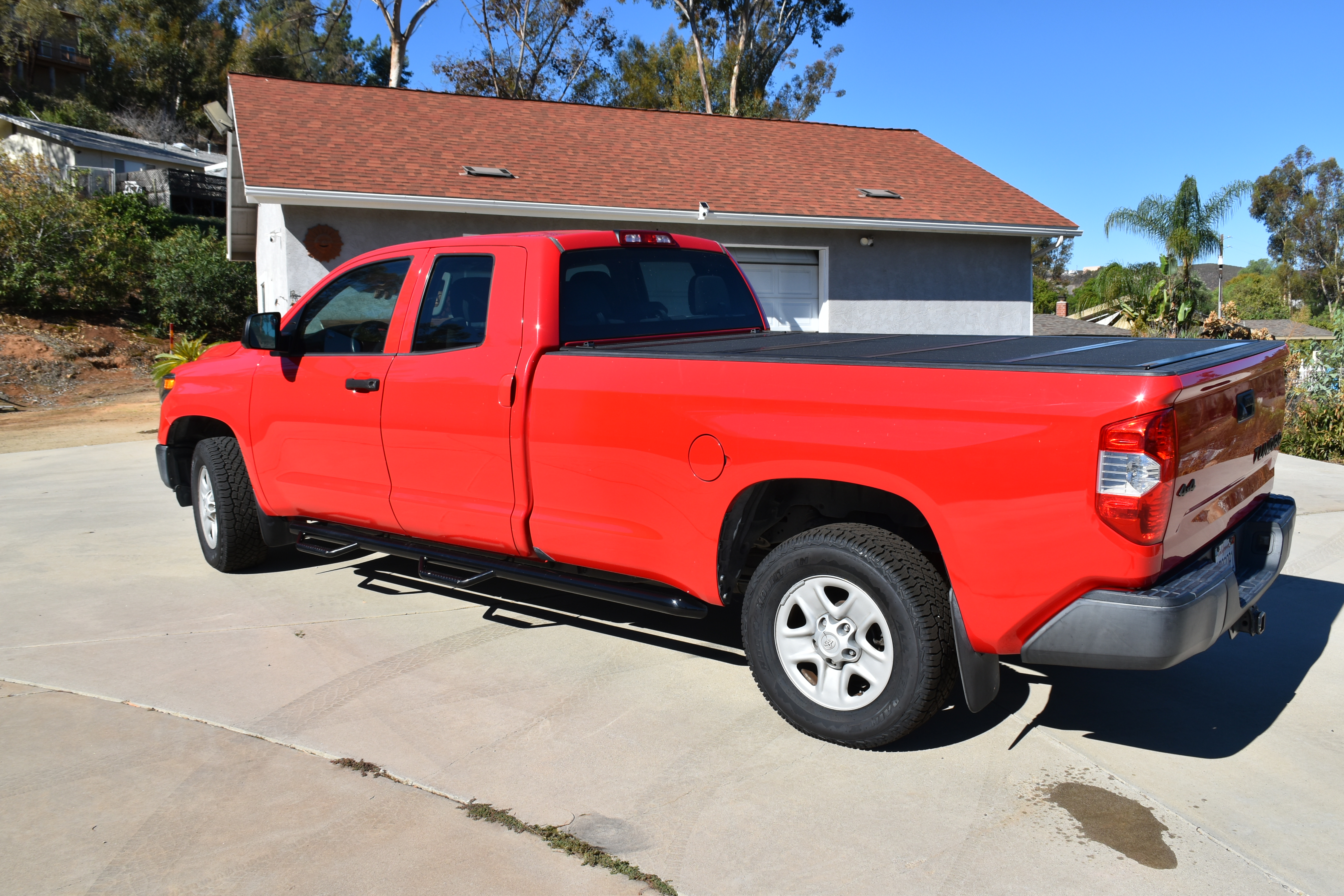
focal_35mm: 30
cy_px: 448
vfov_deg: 43.6
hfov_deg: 61.9
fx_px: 1120
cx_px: 672
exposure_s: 1/320
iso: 200
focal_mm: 20
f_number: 9
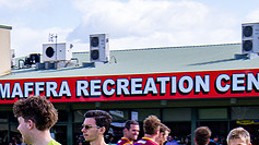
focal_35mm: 187
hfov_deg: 11.5
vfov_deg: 6.4
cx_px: 59
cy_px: 216
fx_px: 1284
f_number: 7.1
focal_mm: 34
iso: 100
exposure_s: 1/160
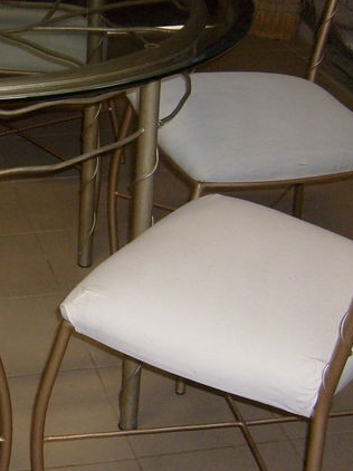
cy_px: 225
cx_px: -84
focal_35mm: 83
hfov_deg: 16.9
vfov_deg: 23.6
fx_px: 1130
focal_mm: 5.8
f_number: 2.8
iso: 100
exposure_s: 1/45
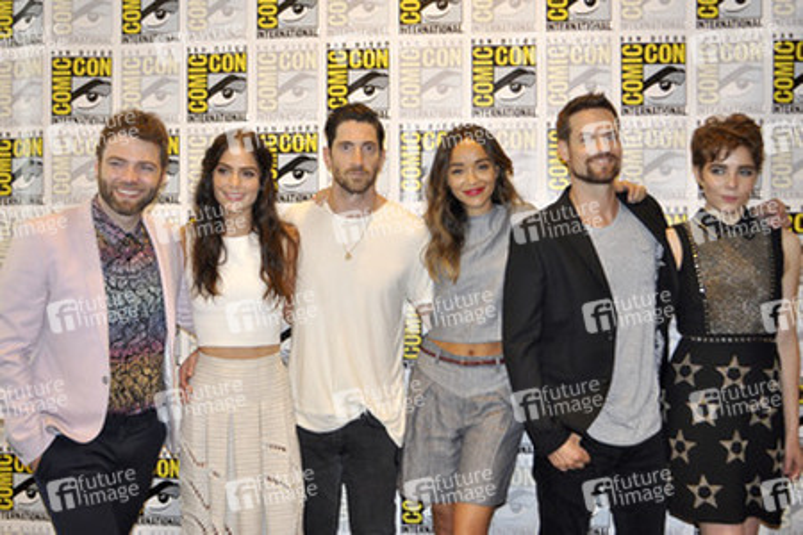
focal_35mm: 36
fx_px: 803
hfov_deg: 53.1
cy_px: 268
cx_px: 402
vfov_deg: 36.9
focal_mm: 24
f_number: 4
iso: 640
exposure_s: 1/60
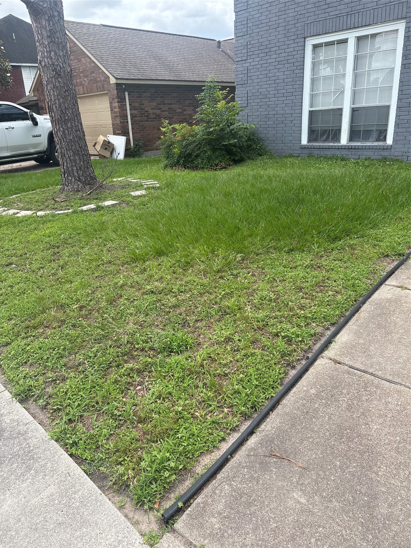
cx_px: 206
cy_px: 274
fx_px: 412
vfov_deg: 67.3
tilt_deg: -19.7
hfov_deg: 53.1
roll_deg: +3.8
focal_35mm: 26
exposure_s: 1/1217
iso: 50
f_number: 1.6
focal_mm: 5.96
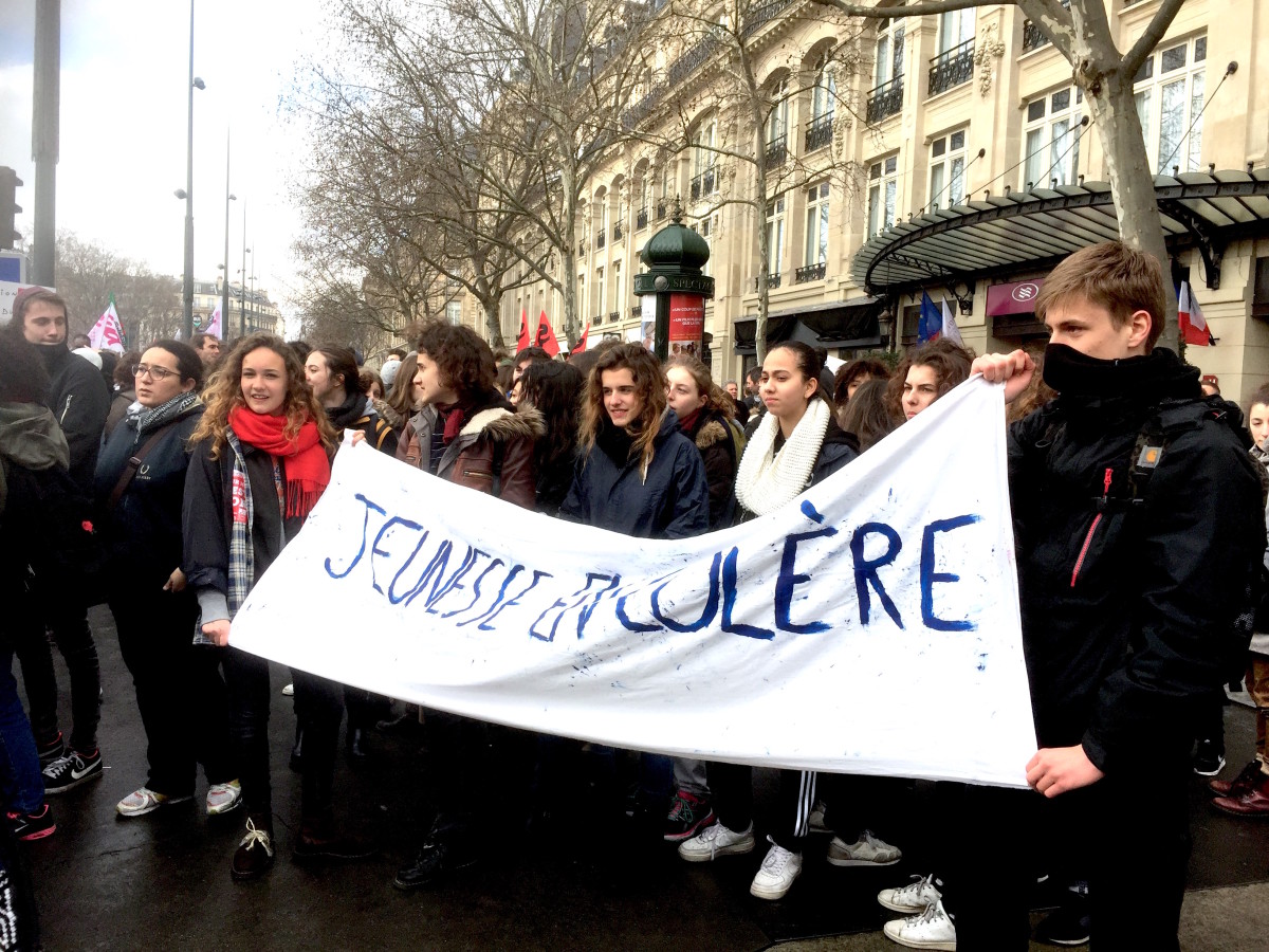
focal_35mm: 29
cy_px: 476
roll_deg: -1.1
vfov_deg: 48.2
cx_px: 634
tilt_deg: -2.6
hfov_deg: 61.7
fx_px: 1063
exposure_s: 1/590
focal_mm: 4.15
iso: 32
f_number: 2.2
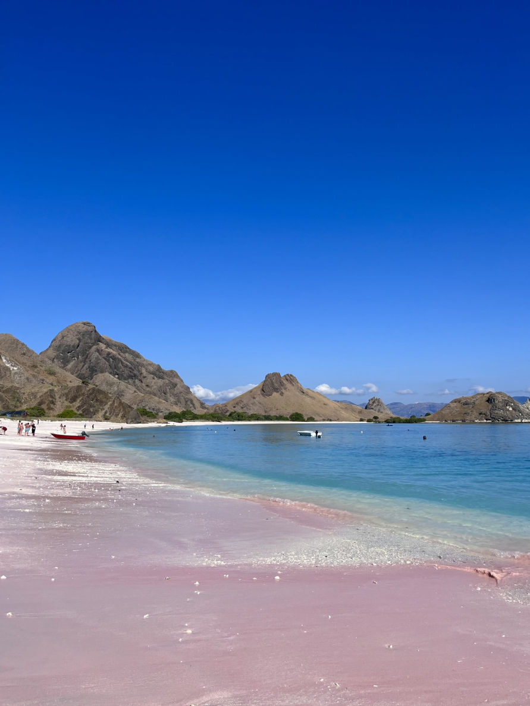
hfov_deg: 53.1
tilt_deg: +7.1
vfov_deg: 67.3
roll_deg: +0.6
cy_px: 353
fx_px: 531
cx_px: 265
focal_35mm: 26
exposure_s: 1/5556
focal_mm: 5.1
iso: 50
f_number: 1.6
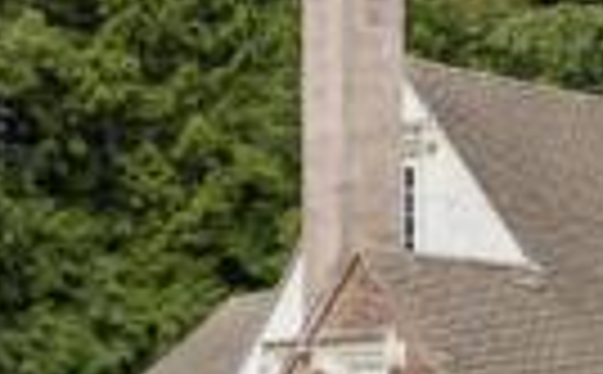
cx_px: 808
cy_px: 403
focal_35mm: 110
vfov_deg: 11.7
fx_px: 1803
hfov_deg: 17.7
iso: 100
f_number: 8
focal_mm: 22
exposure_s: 1/400
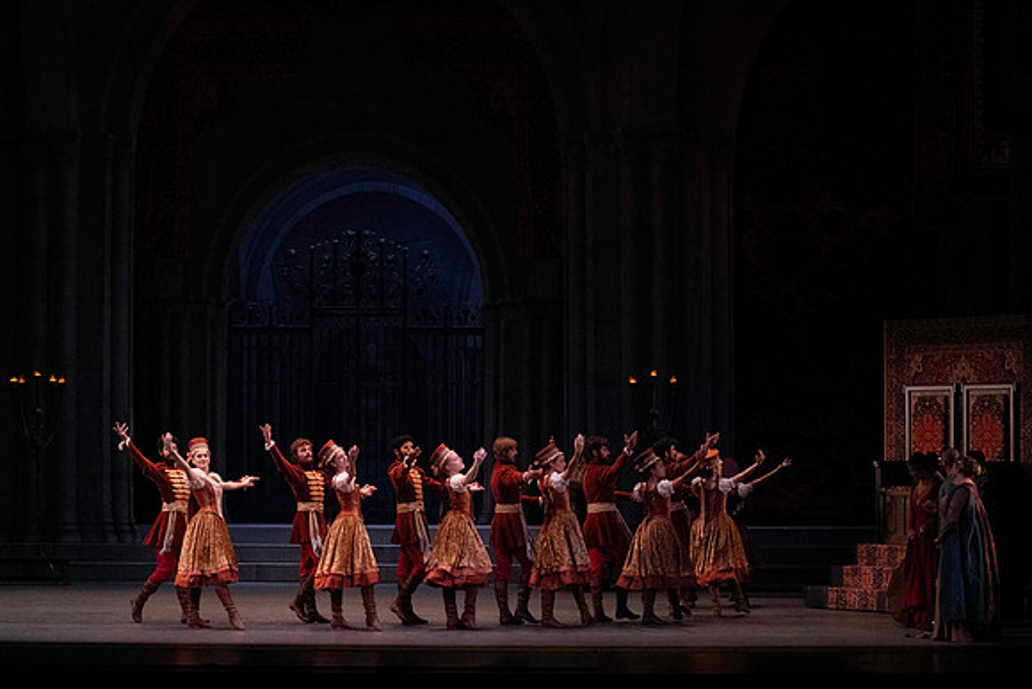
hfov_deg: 23.9
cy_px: 344
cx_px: 516
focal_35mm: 85
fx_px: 2437
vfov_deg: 16.1
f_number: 7.1
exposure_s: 1/400
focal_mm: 85
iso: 12800
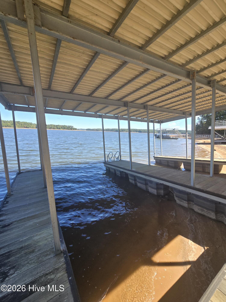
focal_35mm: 13
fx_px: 113
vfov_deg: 106.2
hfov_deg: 89.9
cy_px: 151
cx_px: 113
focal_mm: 2.2
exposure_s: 1/625
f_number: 2.2
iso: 50
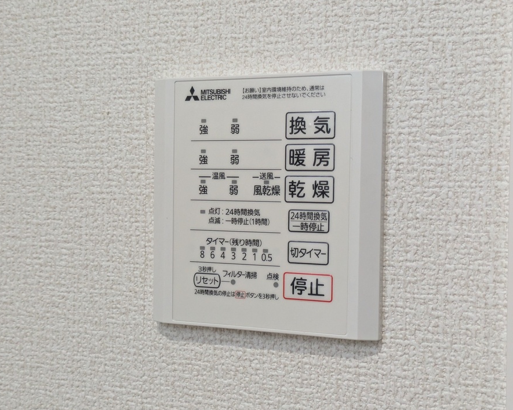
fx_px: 820
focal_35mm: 54
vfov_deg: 28.1
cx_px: 263
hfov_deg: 34.7
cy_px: 206
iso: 444
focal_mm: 5.43
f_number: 1.89
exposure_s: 1/120
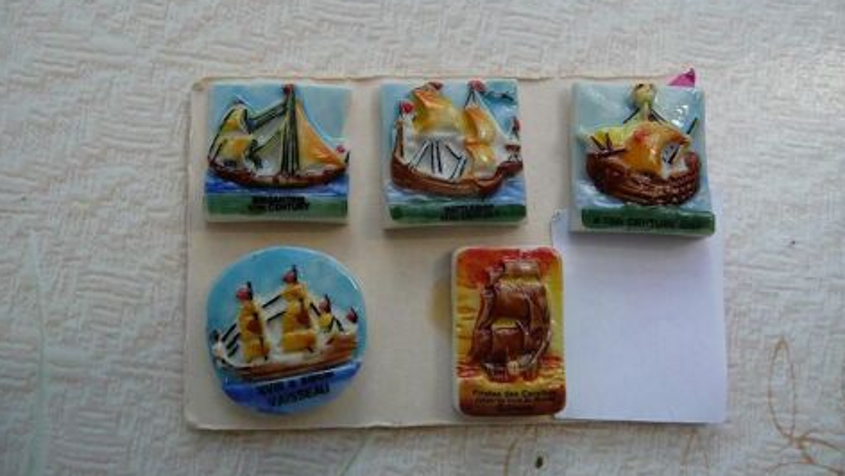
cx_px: 422
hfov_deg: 62.6
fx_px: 695
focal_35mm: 31
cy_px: 213
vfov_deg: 37.8
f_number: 3.3
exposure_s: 1/160
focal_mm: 4.7
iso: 100
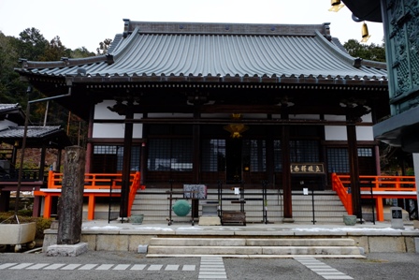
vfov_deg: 48.0
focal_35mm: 27
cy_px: 140
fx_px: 314
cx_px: 210
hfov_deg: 67.4
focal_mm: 18
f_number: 5
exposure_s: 1/160
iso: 400
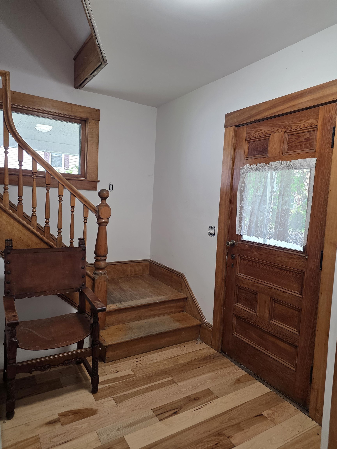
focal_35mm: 23
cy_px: 224
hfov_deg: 58.9
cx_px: 168
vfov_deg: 73.9
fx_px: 299
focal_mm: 6.25
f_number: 1.7
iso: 250
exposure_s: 1/120
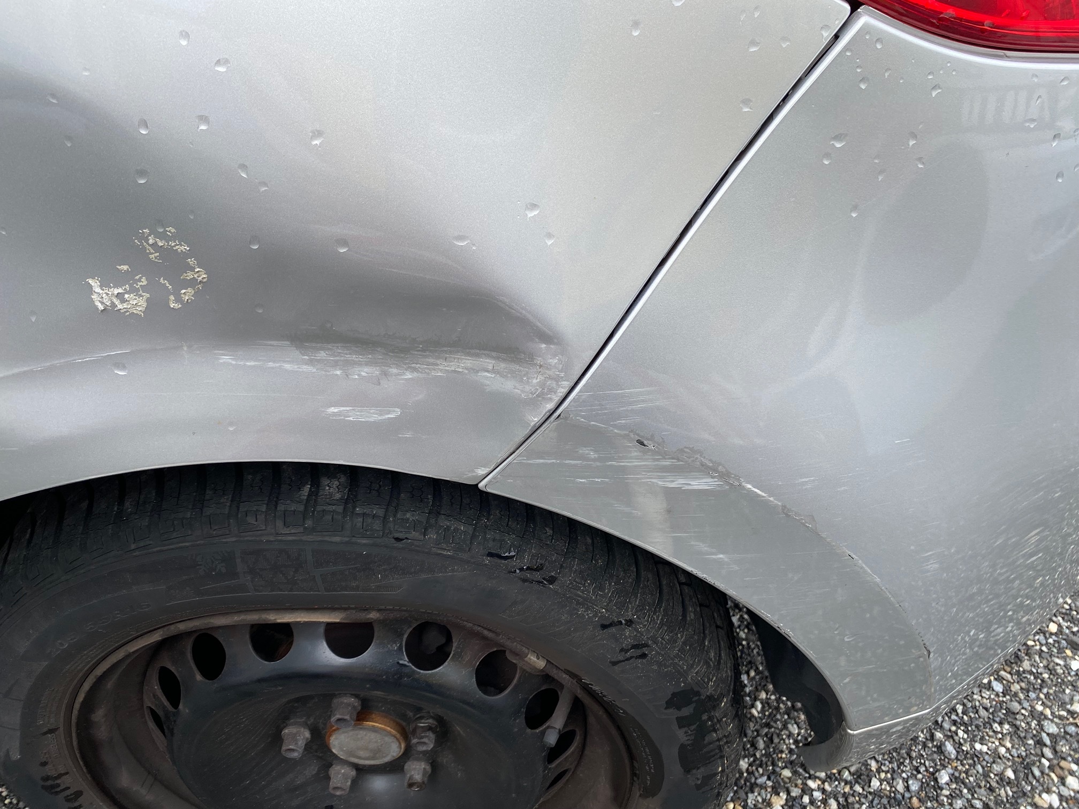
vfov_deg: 53.1
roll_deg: -1.4
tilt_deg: -41.3
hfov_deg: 67.3
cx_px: 540
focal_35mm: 26
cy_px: 404
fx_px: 810
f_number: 1.8
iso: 32
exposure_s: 1/666
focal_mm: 4.25
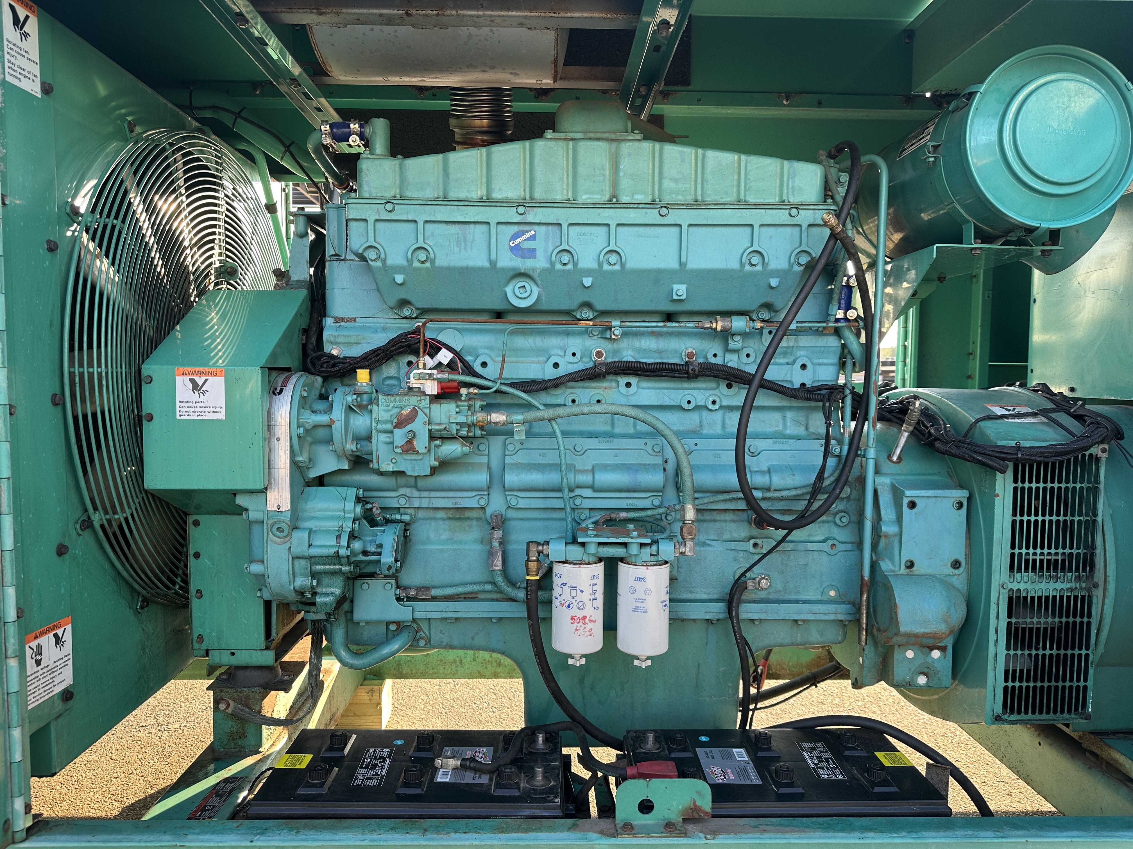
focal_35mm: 24
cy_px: 424
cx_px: 566
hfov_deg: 71.6
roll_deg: -0.4
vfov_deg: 56.8
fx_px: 786
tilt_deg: -4.3
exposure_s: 1/220
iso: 80
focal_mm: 6.86
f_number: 1.78
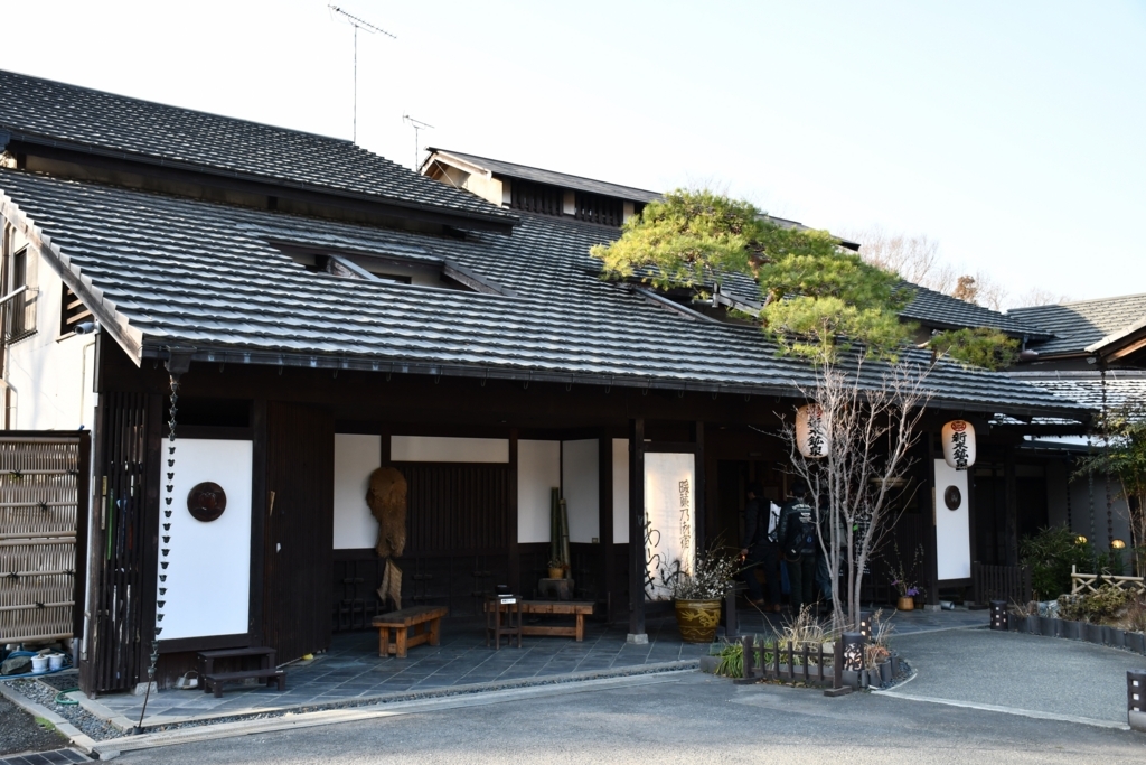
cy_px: 382
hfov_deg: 53.1
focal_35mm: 36
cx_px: 573
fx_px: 1146
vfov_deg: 36.9
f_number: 5.6
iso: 220
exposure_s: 1/250
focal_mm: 24
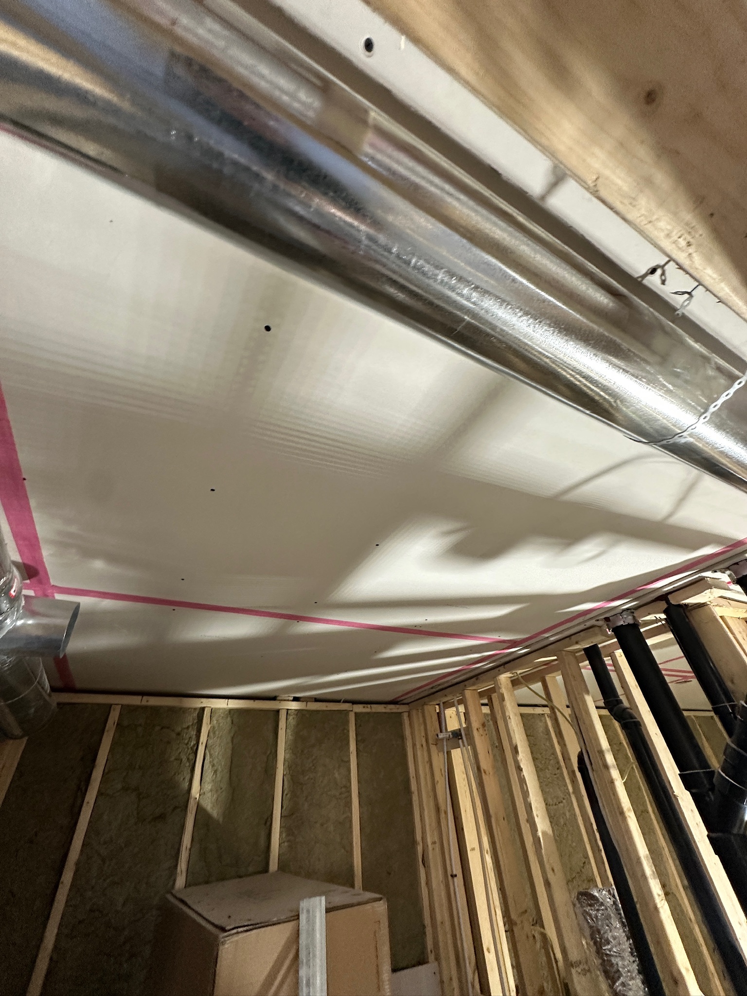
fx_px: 403
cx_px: 374
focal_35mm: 14
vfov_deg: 102.1
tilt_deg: +39.8
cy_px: 498
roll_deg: +0.8
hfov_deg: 85.7
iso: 200
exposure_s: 1/60
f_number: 2.2
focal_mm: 2.22
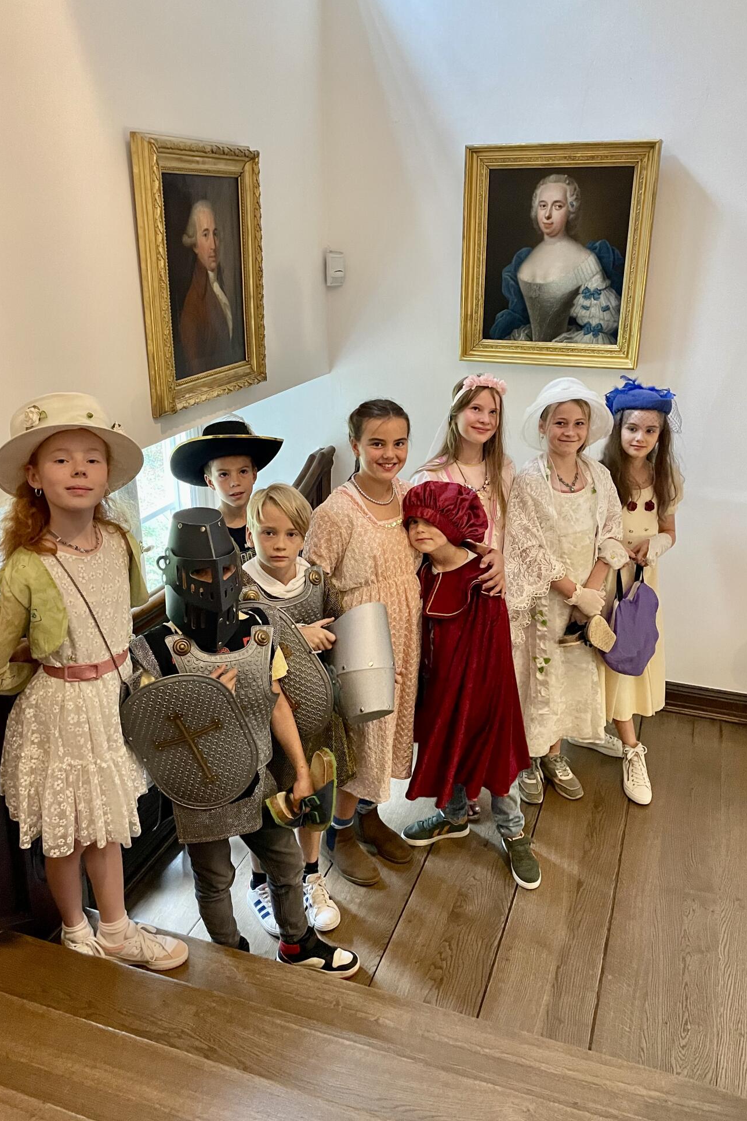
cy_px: 559
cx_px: 376
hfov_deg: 46.4
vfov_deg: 65.5
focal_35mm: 28
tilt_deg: -21.0
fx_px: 871
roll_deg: +0.6
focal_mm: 4.2
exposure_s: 1/33
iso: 500
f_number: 1.6
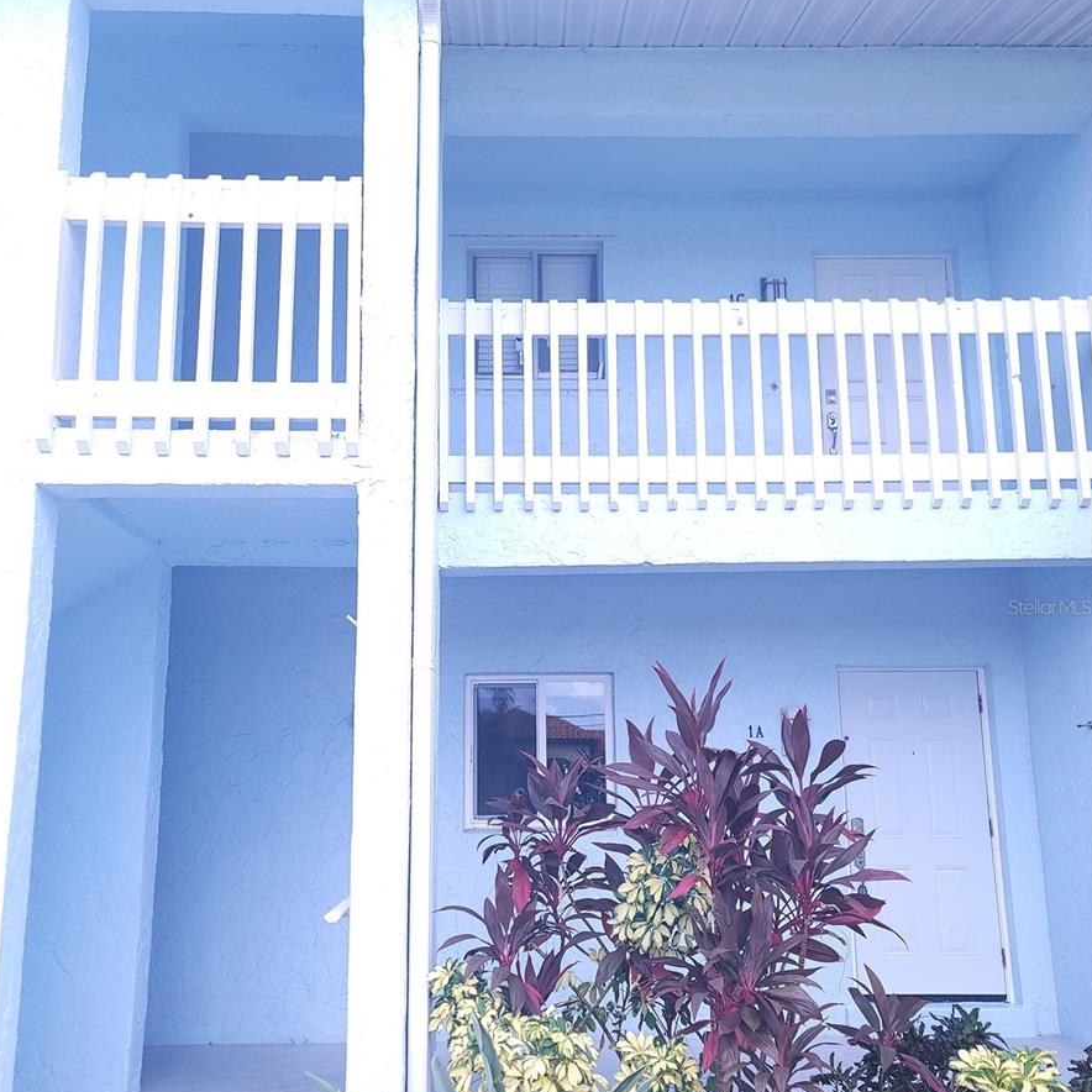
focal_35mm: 30
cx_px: 540
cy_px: 607
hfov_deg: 54.0
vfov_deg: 53.9
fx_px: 1071
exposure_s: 1/750
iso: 100
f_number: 1.8
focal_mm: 7
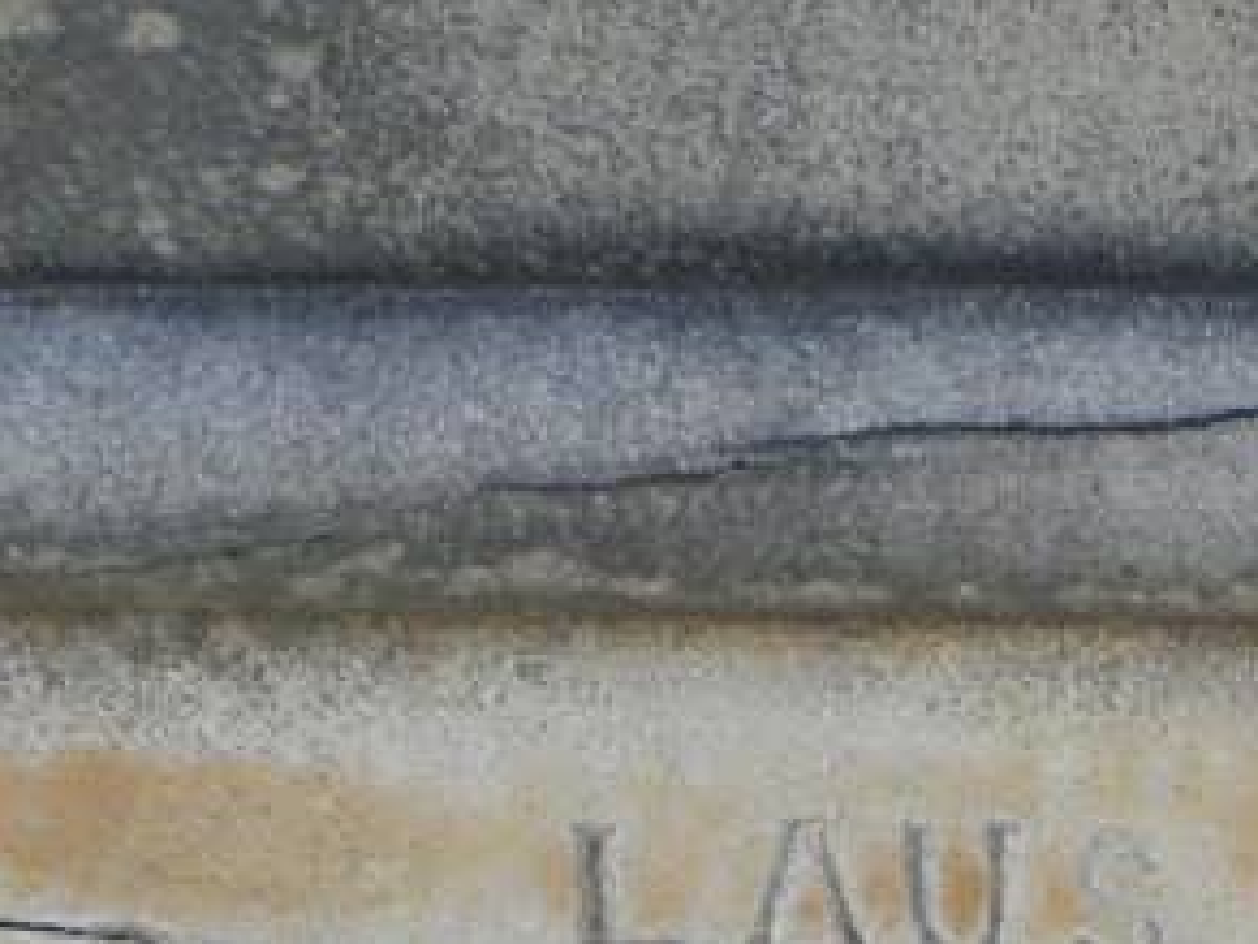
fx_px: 11193
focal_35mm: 308
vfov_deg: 4.8
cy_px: 1172
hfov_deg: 6.4
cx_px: 1822
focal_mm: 13.4
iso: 174
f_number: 4
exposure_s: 1/61.7
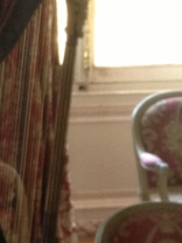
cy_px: 95
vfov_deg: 9.8
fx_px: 1416
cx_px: -228
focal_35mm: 202
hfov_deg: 7.0
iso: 100
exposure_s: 1/20
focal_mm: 4.28
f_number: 2.4
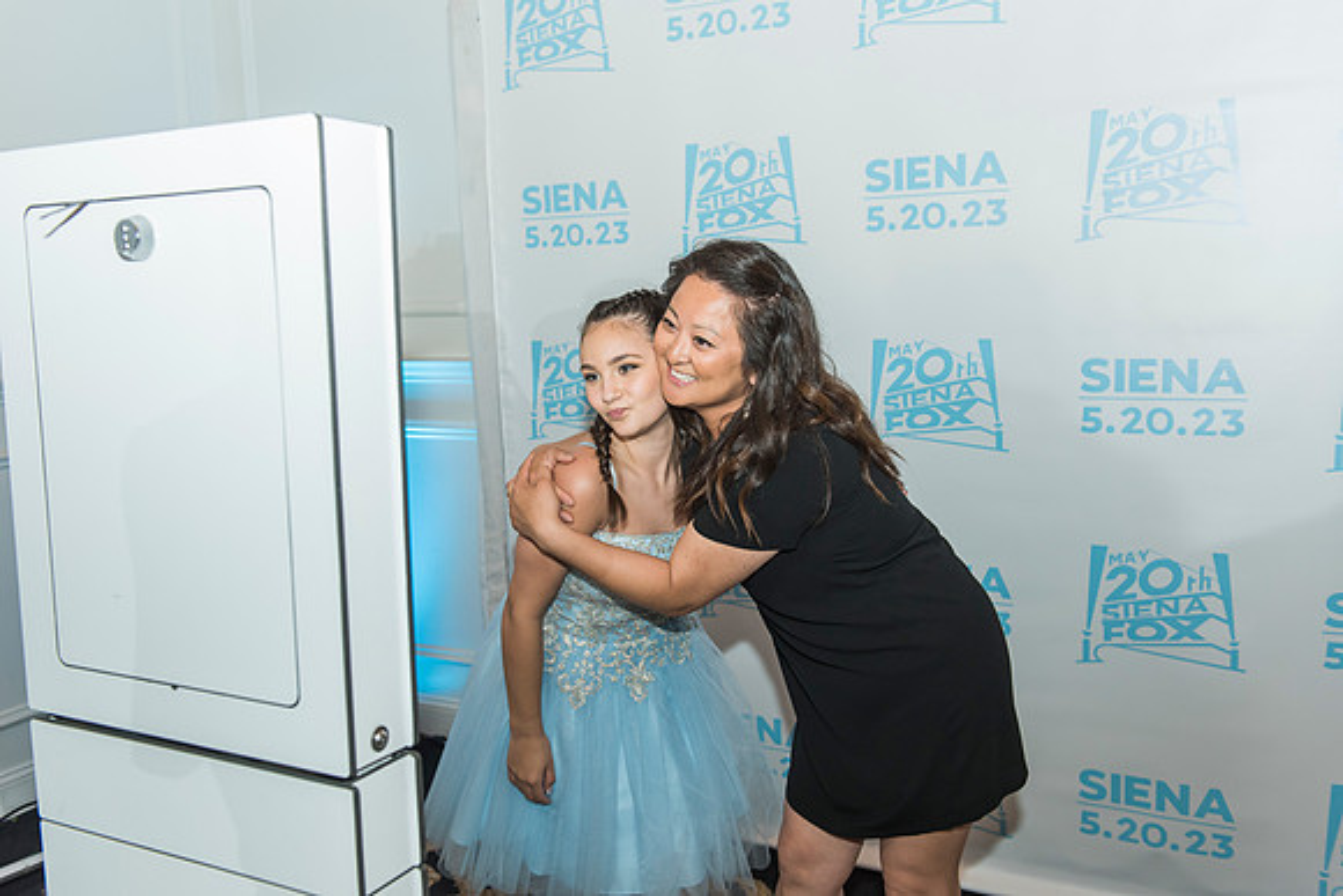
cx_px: 672
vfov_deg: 41.1
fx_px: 1194
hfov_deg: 58.7
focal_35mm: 32
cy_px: 448
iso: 800
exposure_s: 1/125
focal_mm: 32
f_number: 4
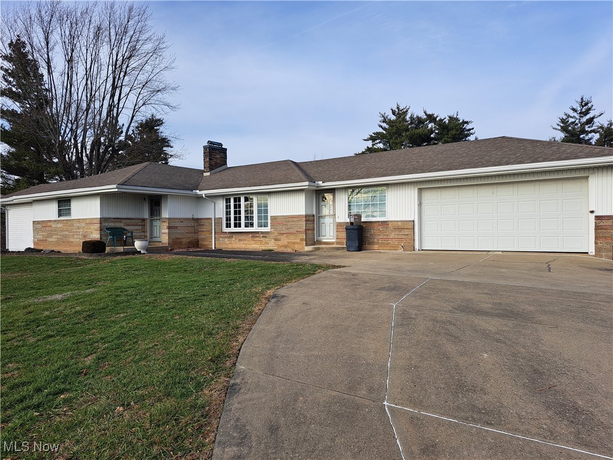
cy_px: 230
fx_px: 425
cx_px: 306
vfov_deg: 56.8
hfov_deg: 71.6
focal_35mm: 24
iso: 50
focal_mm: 5.23
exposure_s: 1/1148
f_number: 1.8
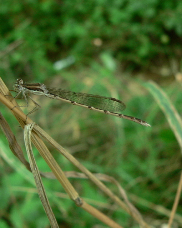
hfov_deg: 32.0
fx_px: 317
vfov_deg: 39.6
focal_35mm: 47
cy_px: 114
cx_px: 75
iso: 200
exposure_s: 1/30
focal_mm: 6
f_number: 2.8
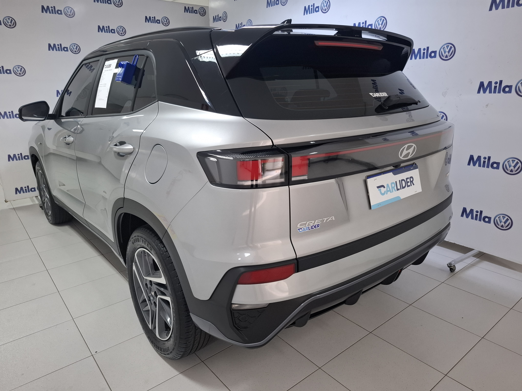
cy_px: 196
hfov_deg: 73.9
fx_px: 347
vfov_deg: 58.9
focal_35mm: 23
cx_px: 261
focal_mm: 5.54
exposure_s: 1/40
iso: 250
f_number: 1.8
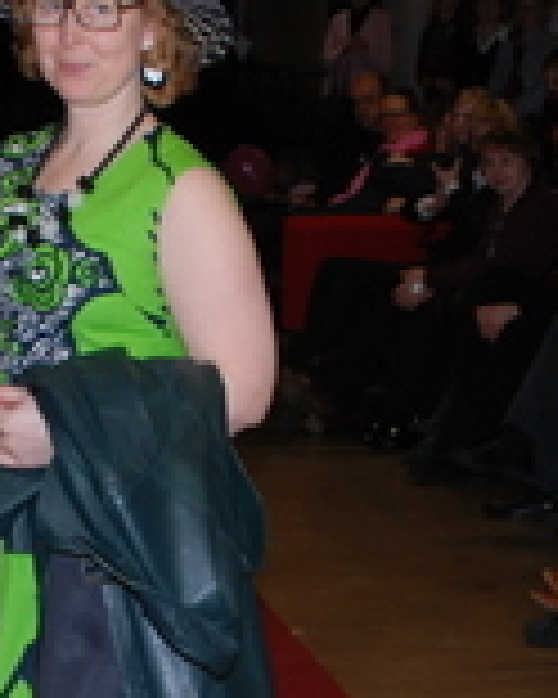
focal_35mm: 131
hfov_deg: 11.7
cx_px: 94
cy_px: 603
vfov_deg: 14.6
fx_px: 2704
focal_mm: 24
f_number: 4
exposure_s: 1/60
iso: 250
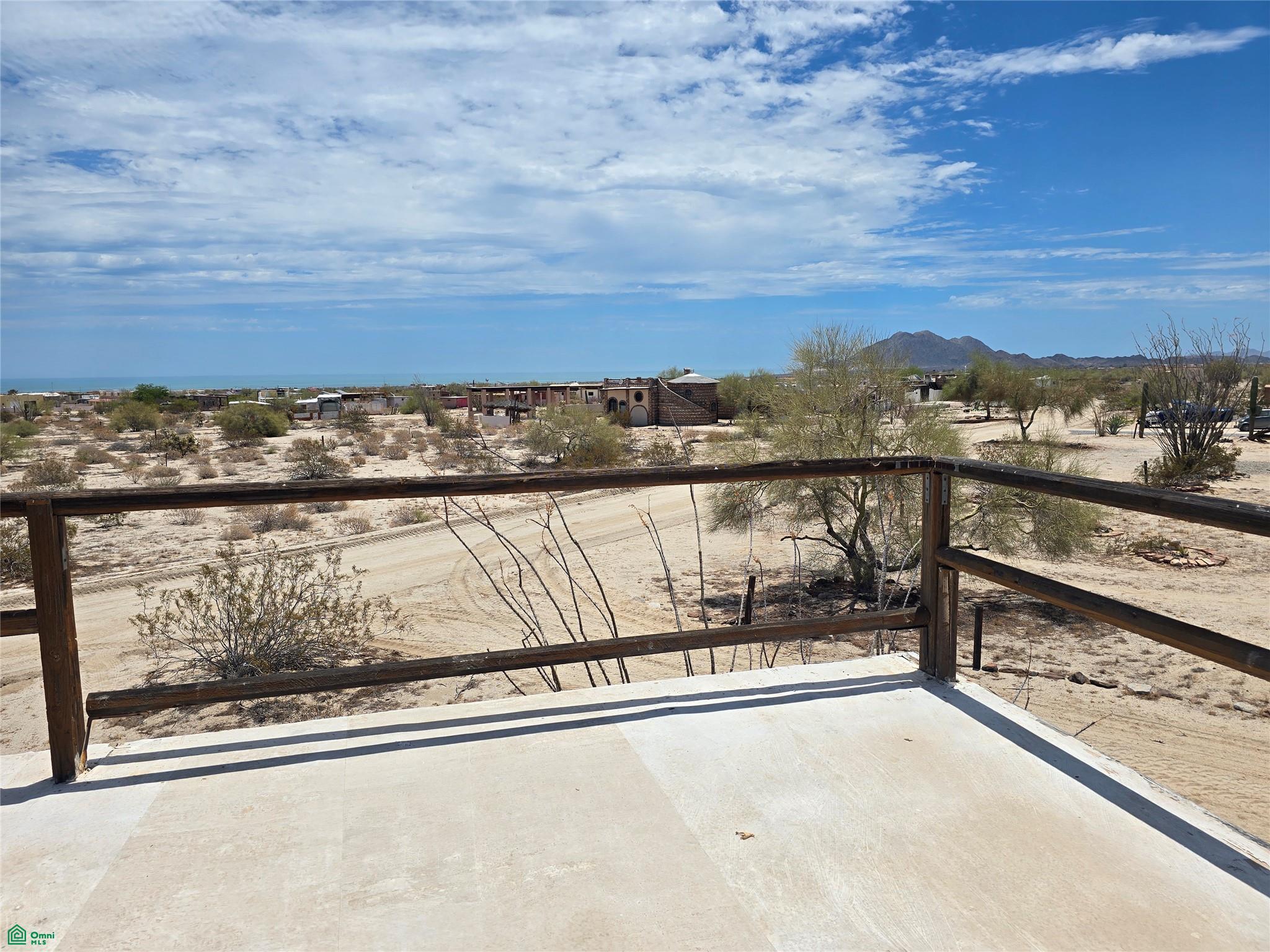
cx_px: 635
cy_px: 476
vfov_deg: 58.9
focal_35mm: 23
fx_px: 844
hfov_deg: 73.9
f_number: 1.7
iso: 12
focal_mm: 6.3
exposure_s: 1/2210
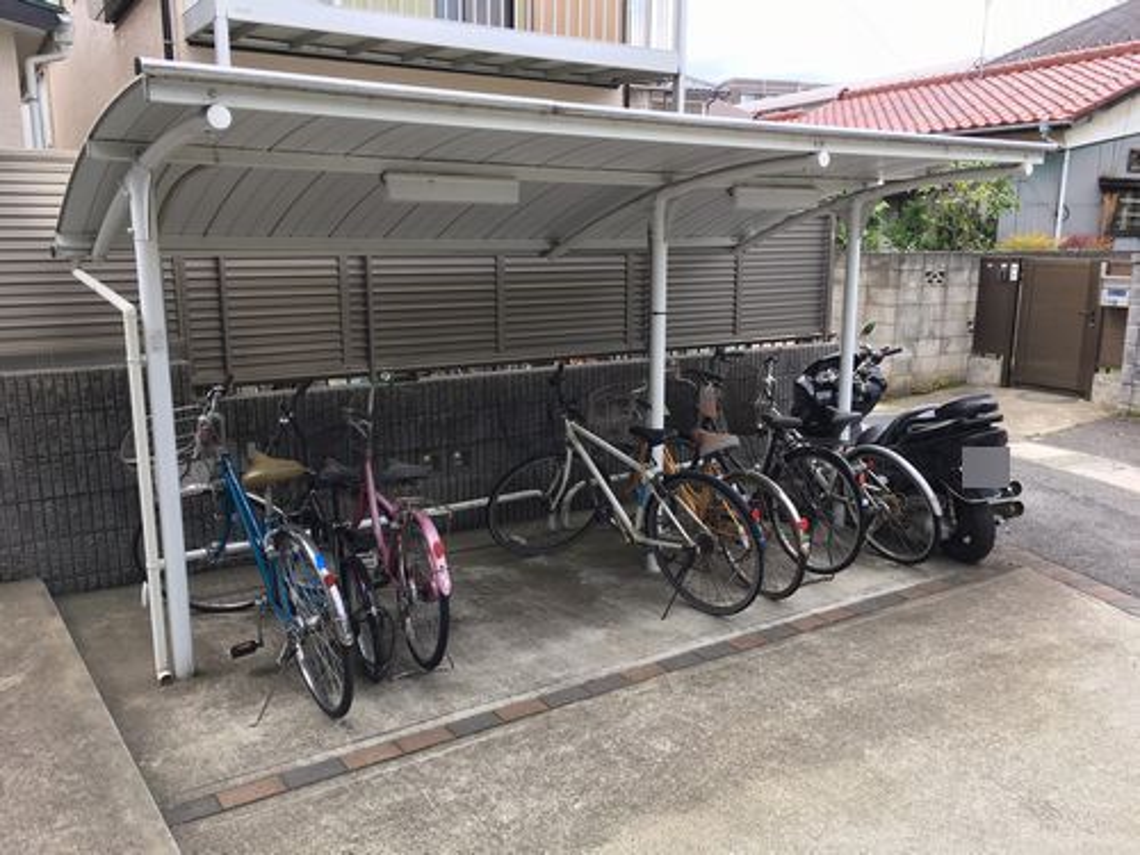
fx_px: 955
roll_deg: -0.5
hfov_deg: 61.7
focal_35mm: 29
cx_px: 570
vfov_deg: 48.2
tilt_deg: -9.1
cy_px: 428
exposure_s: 1/120
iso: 25
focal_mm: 4.15
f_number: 2.2
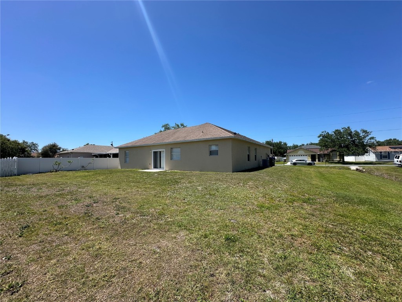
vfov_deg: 85.7
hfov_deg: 102.1
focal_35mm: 14
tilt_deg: +3.0
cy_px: 151
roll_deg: +0.6
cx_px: 201
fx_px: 163
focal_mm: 2.22
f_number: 2.2
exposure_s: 1/1949
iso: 40
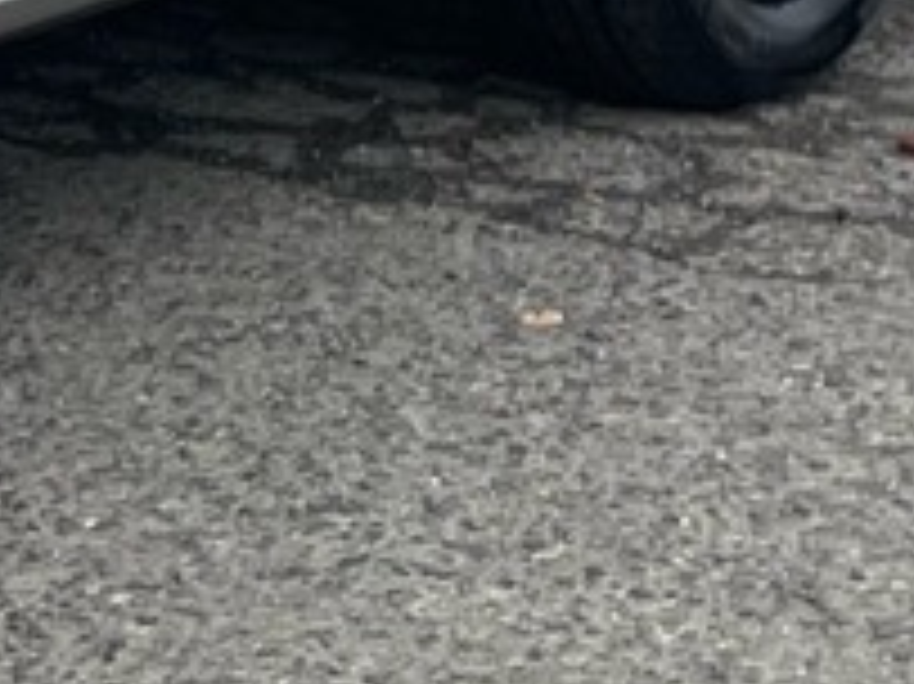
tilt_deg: -9.1
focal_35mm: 205
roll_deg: +0.1
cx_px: -1463
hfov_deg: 8.6
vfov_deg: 7.0
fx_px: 5410
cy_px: -554
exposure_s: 1/1289
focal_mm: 4.2
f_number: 1.6
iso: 32
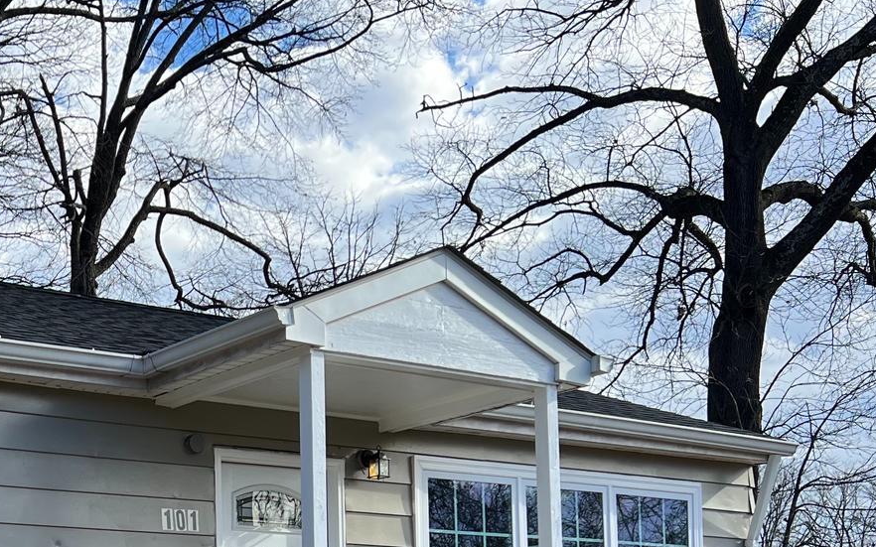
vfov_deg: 19.0
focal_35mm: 64
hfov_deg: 30.0
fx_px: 1528
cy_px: 681
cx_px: 23
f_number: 1.5
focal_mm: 5.7
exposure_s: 1/1669
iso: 50
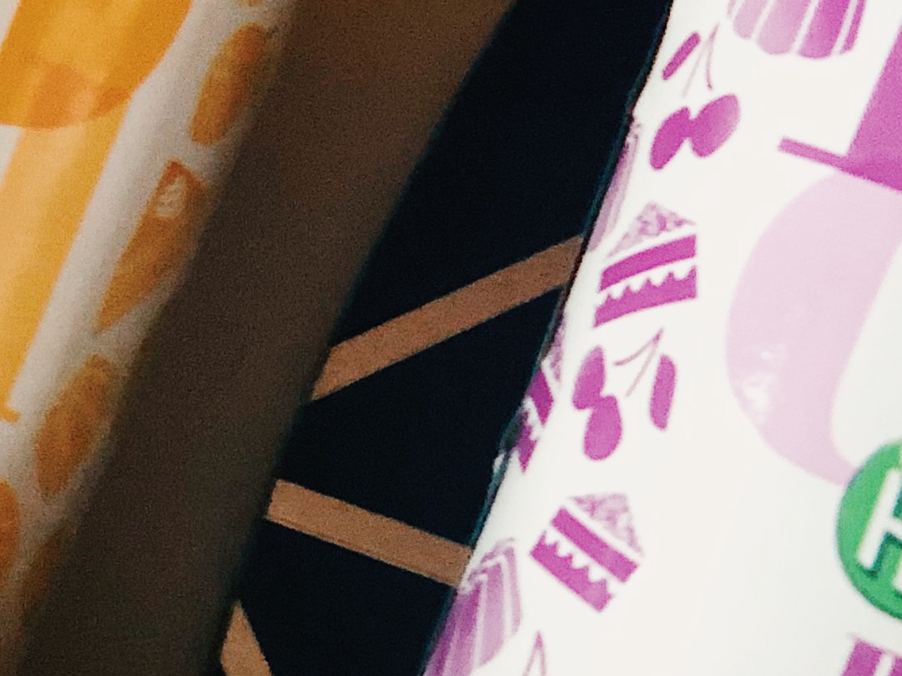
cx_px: 394
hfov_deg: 10.2
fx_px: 5056
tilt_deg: -72.8
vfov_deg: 7.6
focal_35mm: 194
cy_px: 148
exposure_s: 1/15
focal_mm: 6
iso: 160
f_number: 2.4
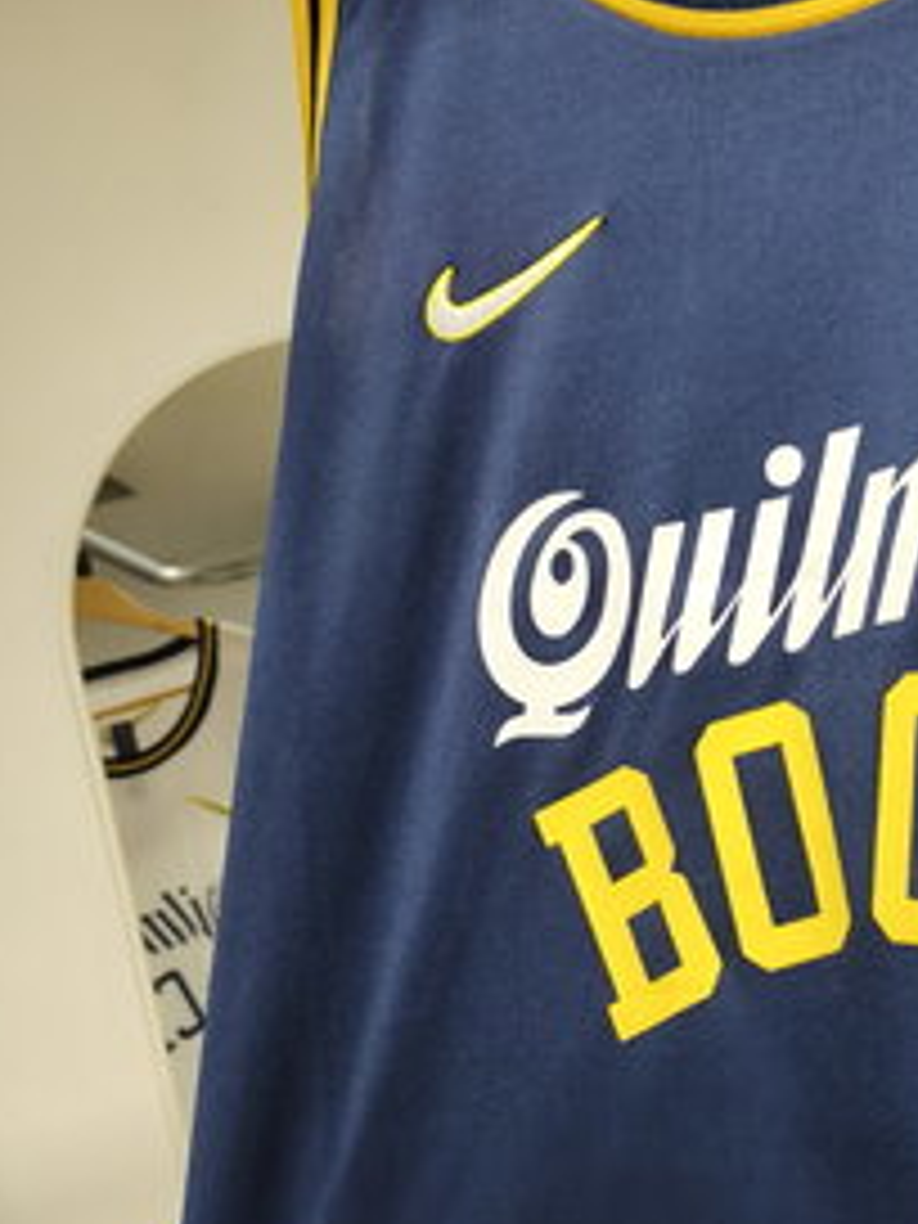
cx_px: 796
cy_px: 691
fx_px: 1591
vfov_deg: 42.0
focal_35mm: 45
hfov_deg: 31.0
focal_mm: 6.14
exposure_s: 1/50
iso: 1000
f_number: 1.65
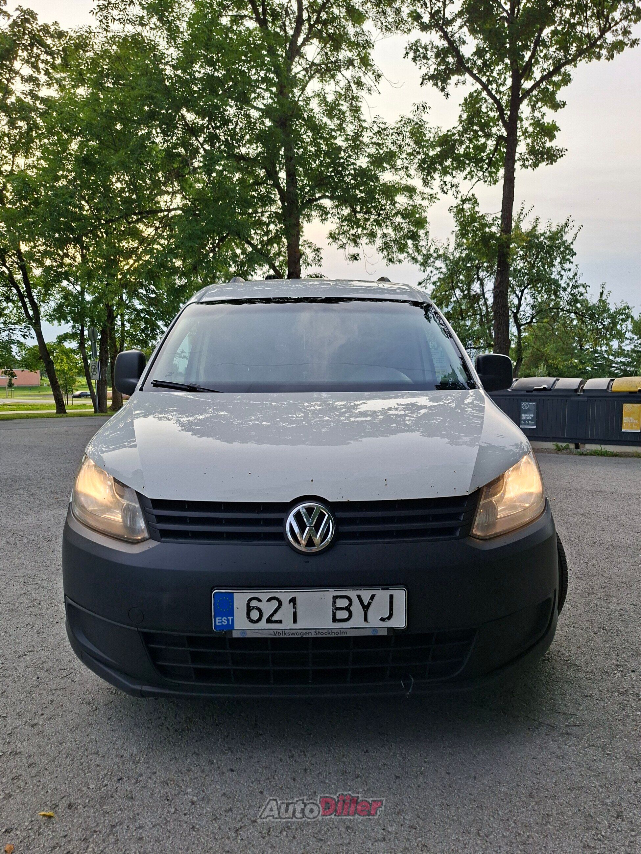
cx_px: 320
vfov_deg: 73.9
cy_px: 427
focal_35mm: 23
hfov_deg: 58.9
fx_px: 568
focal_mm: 5.54
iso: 50
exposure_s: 1/369
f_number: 1.8
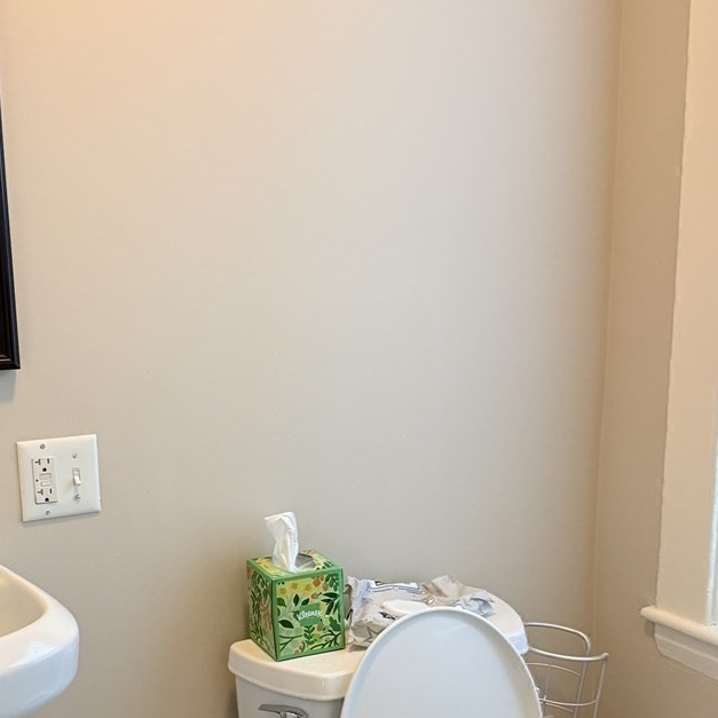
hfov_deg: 32.4
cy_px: 532
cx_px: 226
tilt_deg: -14.8
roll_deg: +1.5
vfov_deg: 32.2
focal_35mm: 52
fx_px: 1220
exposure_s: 1/60
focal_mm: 6.76
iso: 400
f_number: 1.78
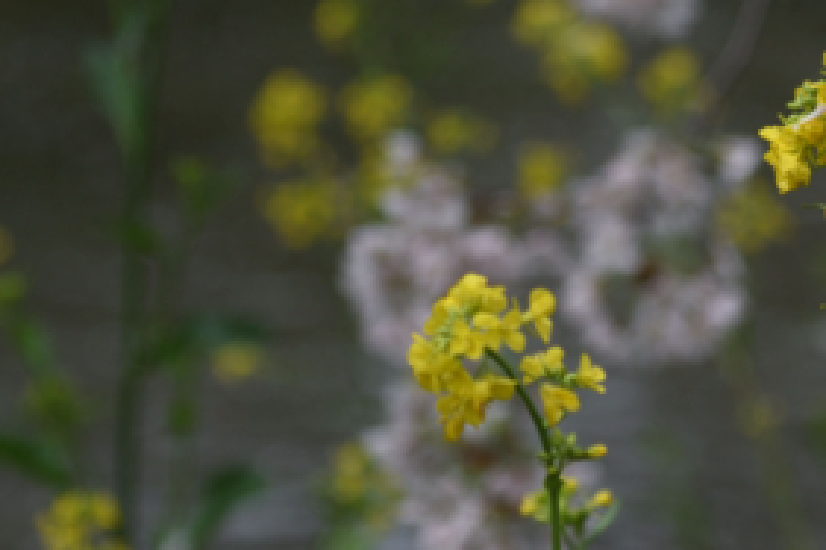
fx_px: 10043
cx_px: 456
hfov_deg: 4.7
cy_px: -194
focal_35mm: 438
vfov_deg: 3.1
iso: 100
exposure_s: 1/800
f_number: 4
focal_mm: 120
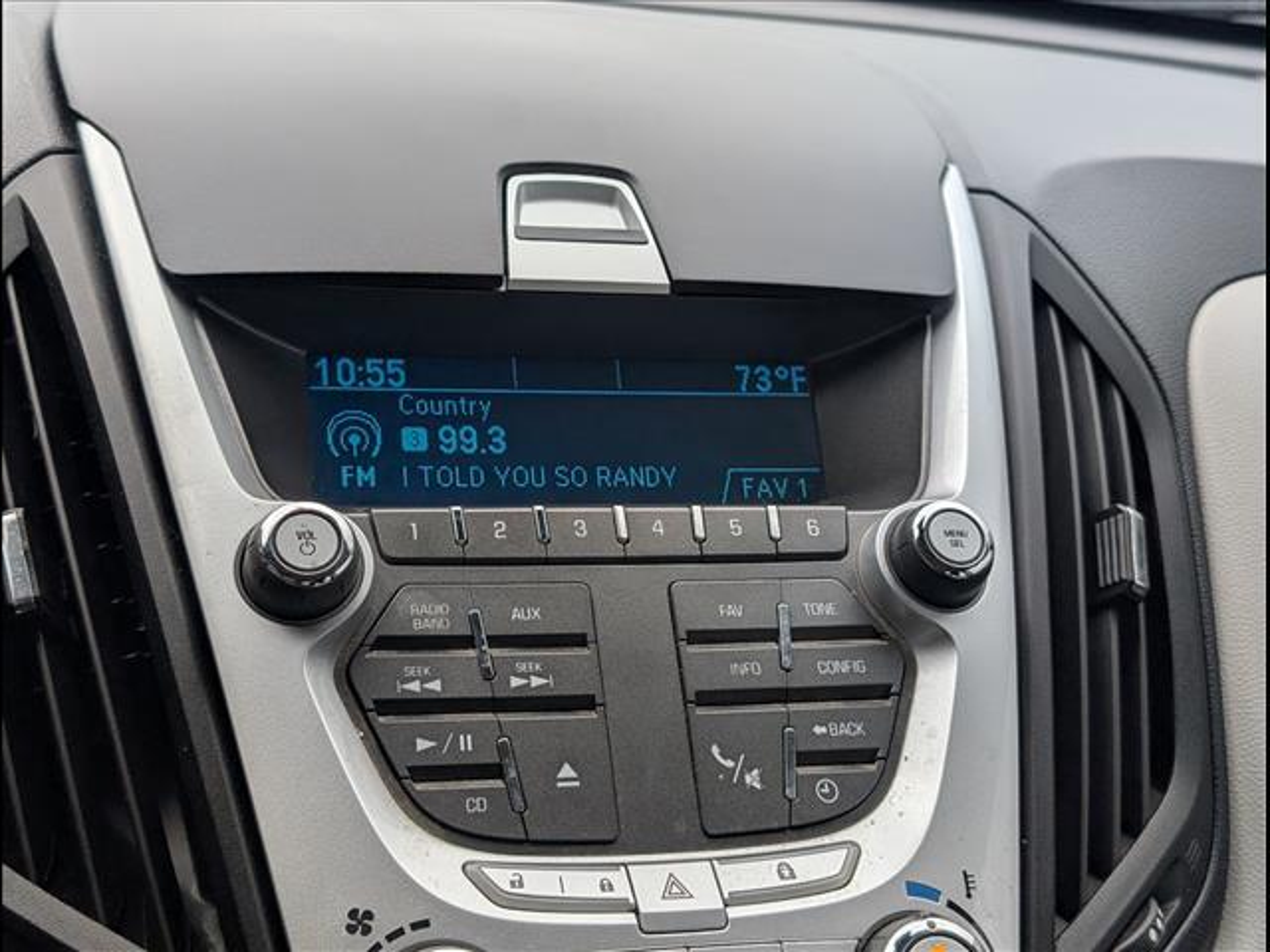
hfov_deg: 38.9
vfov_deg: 29.7
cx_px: 635
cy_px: 476
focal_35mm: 49
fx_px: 1798
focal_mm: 6.9
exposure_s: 1/400
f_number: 1.68
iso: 20
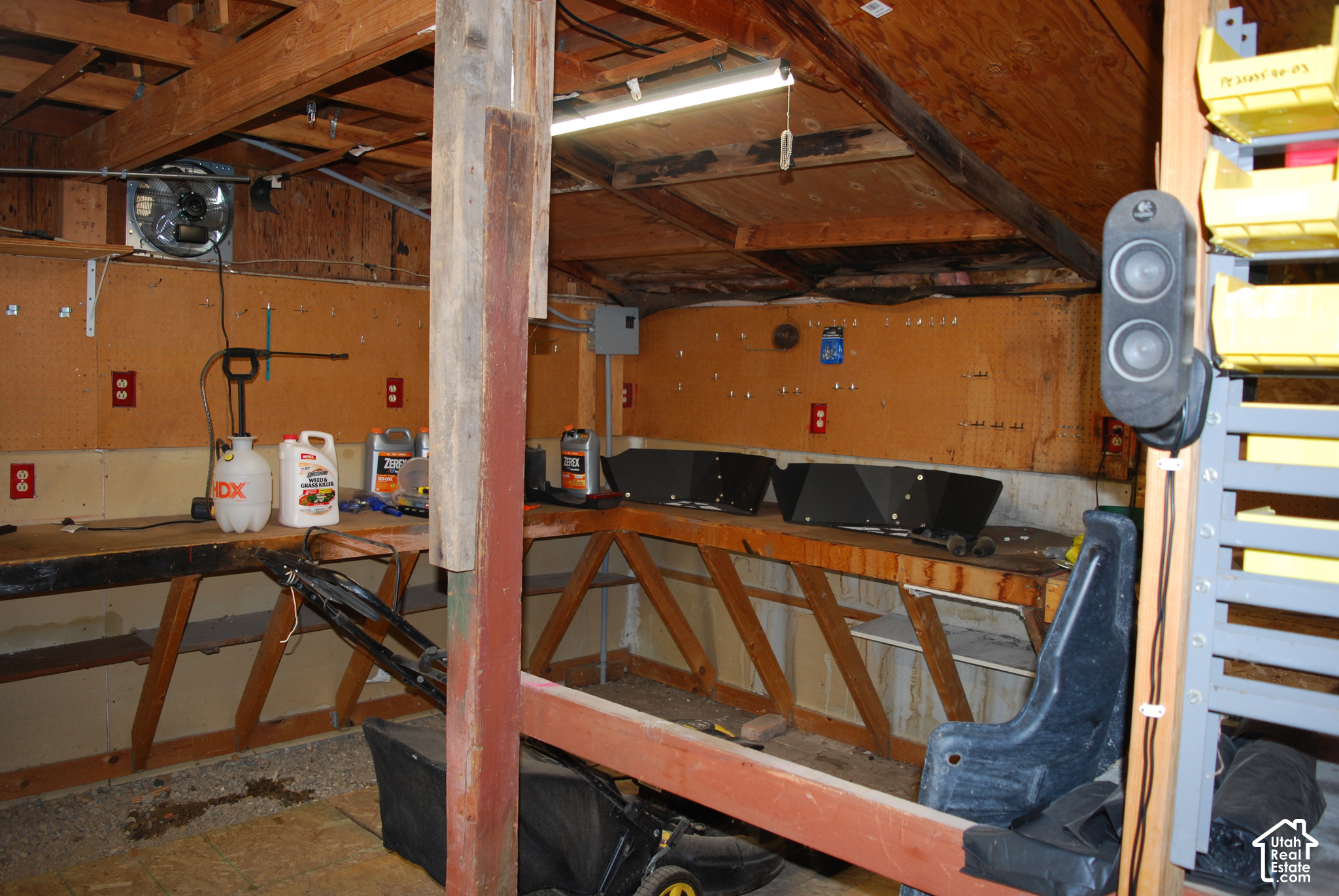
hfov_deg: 67.3
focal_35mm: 27
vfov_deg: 48.1
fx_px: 1005
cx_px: 670
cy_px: 448
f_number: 3.8
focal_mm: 18
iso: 200
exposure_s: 1/60
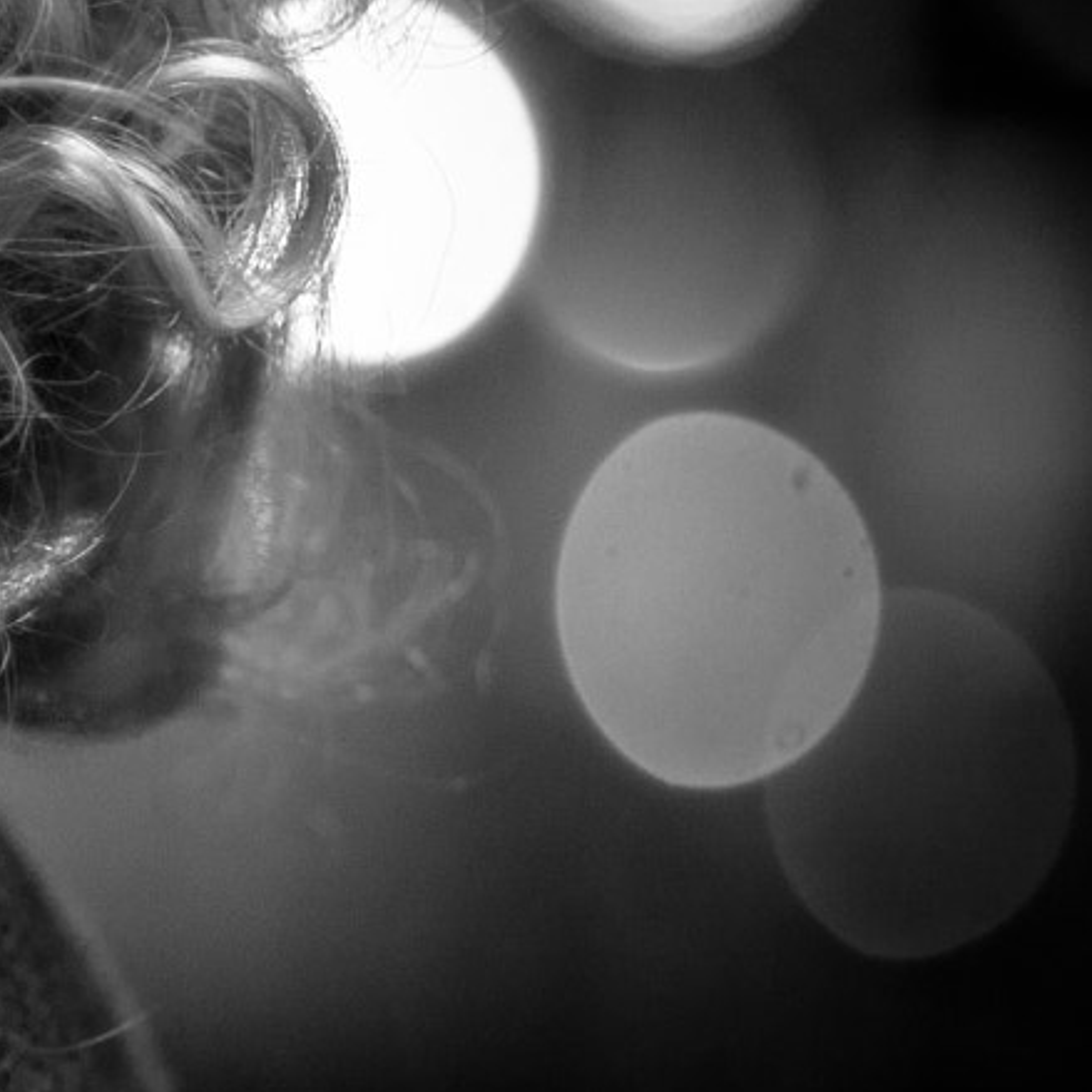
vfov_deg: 5.2
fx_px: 12028
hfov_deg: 5.1
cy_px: 718
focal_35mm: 337
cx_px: -1346
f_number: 1.8
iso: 800
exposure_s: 1/200
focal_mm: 85
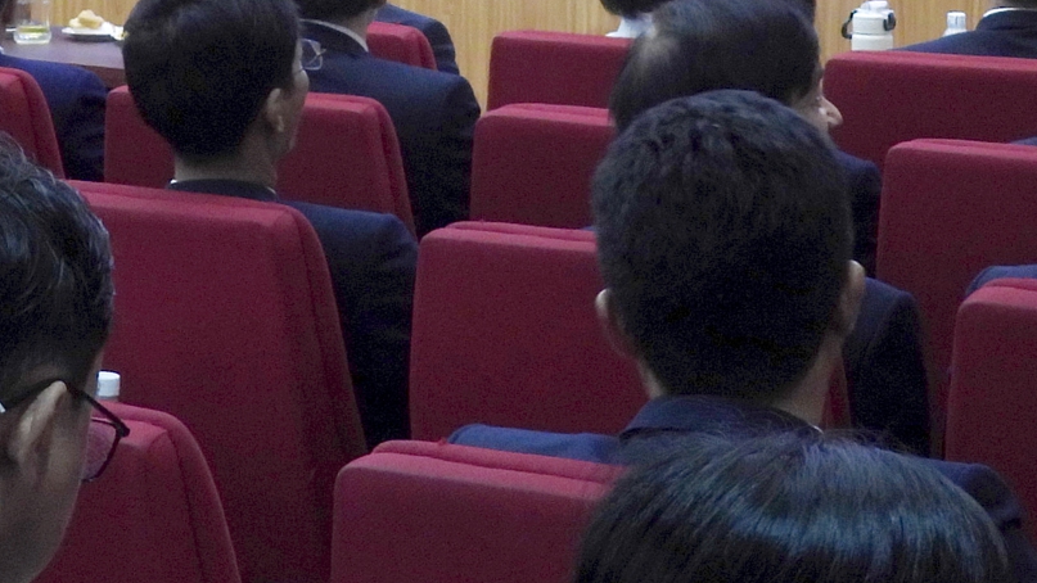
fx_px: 3327
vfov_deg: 9.9
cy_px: -125
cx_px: 416
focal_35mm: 121
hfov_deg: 17.7
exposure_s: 1/30
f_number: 3.2
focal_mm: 6.2
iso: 160
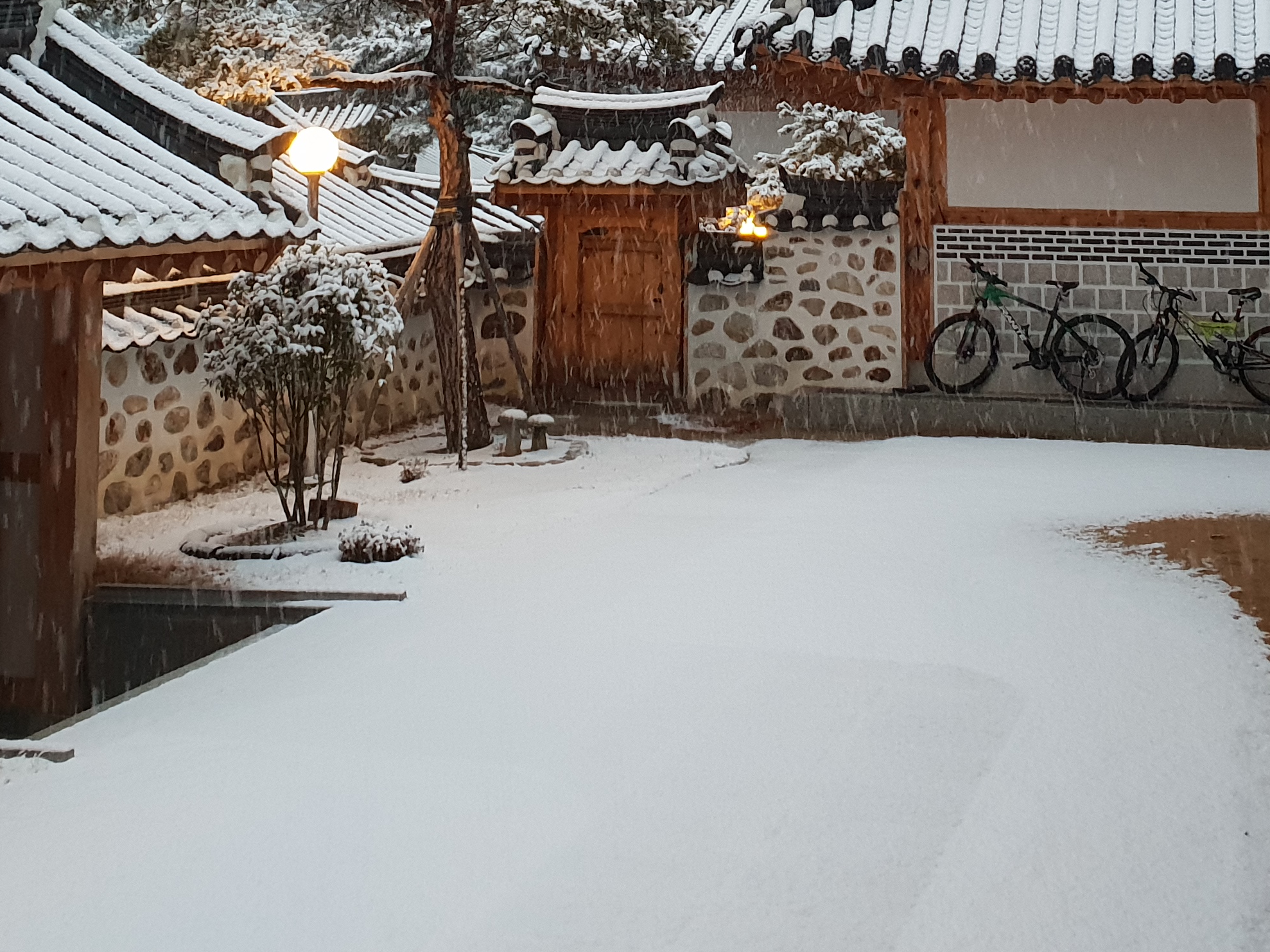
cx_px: 727
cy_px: -2
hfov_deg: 36.1
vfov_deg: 26.1
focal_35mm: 53
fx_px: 1944
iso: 320
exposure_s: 1/24
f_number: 2.4
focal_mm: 4.3
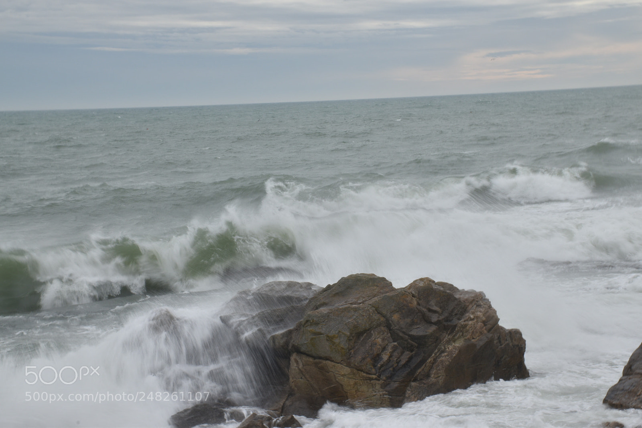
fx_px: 1391
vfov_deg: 17.5
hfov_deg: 26.0
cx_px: 321
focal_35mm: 78
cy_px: 214
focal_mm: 52
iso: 100
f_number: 29
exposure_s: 1/15
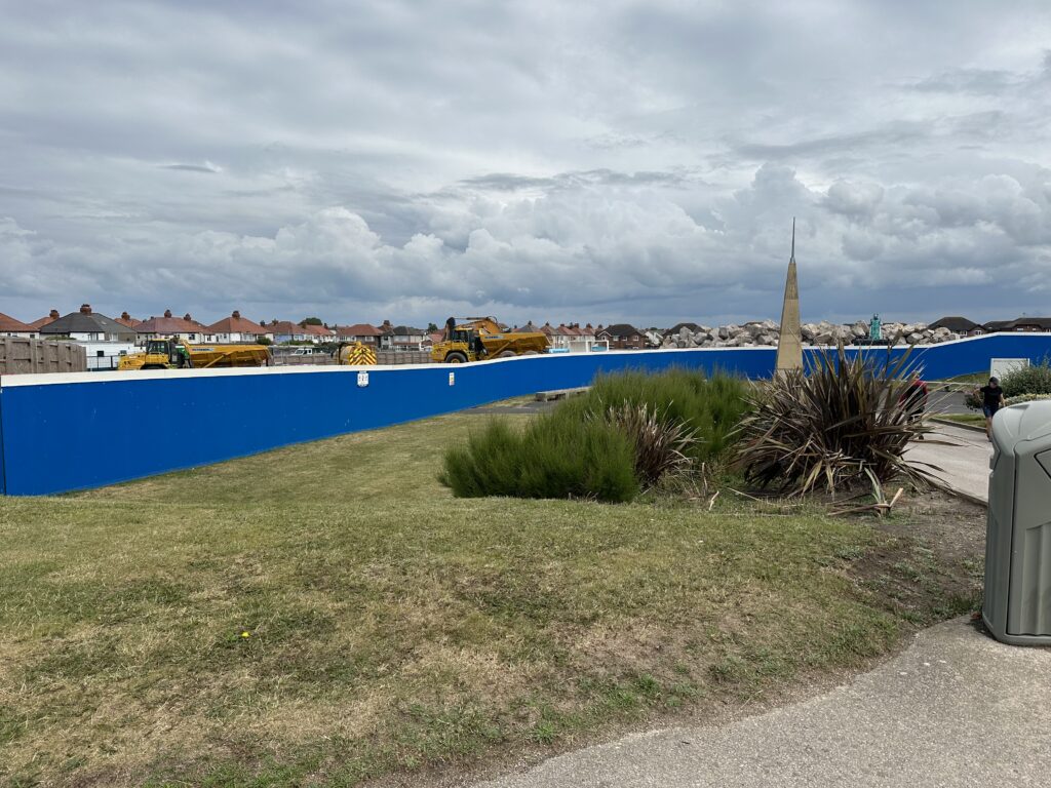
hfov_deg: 71.6
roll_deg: -0.3
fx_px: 729
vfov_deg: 56.8
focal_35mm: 24
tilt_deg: -5.2
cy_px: 394
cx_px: 526
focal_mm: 6.86
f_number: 1.78
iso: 80
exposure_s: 1/8929
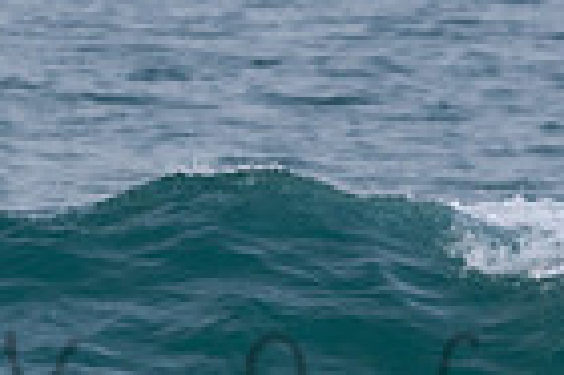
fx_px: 34098
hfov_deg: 0.9
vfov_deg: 0.6
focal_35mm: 2179
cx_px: 419
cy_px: 361
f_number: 5.6
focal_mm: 350
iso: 720
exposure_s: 1/1000
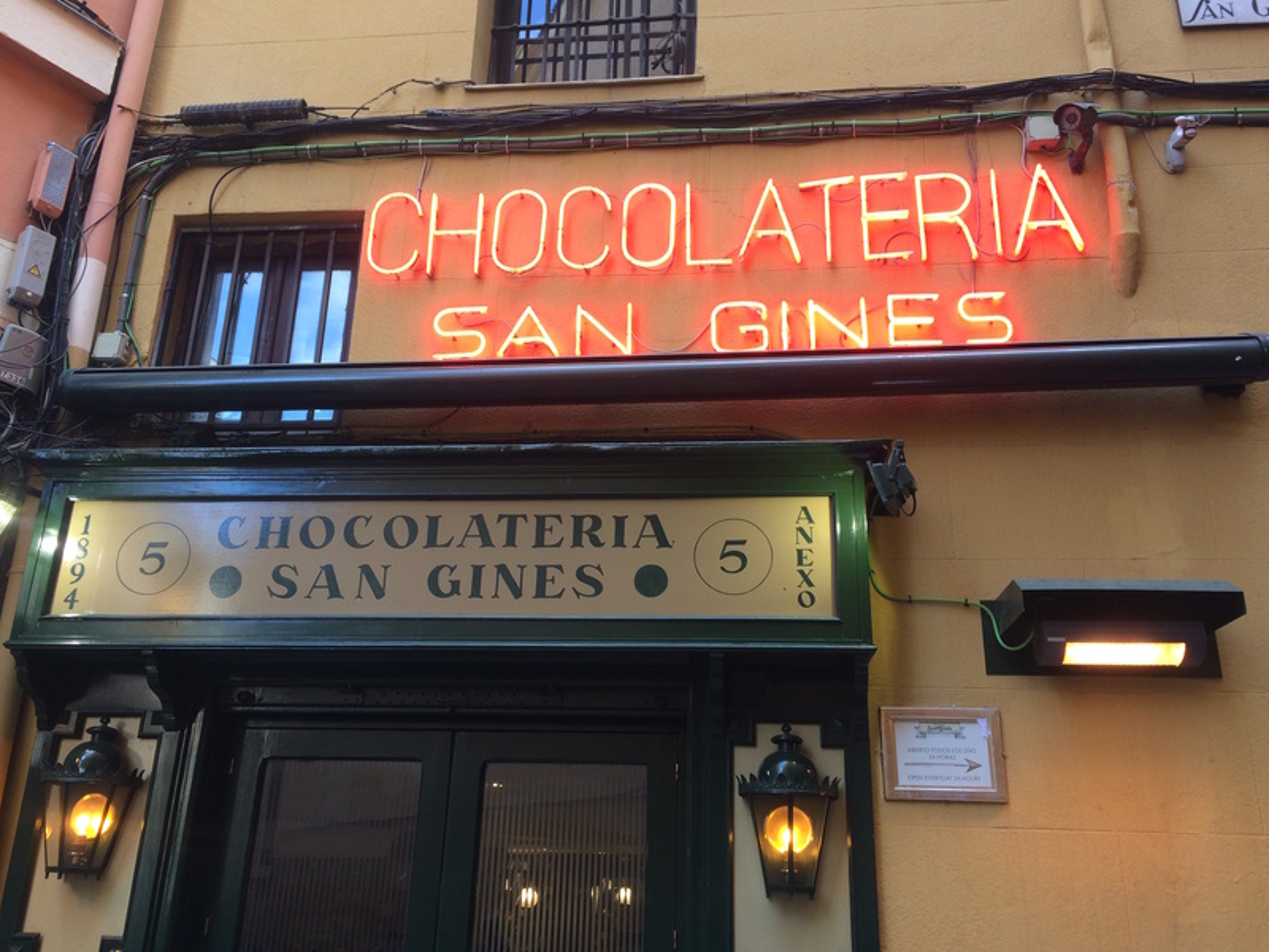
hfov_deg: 61.7
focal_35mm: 29
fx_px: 1063
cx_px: 634
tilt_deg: +20.1
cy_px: 476
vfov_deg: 48.2
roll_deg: -0.6
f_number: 2.2
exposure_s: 1/50
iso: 40
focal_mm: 4.15
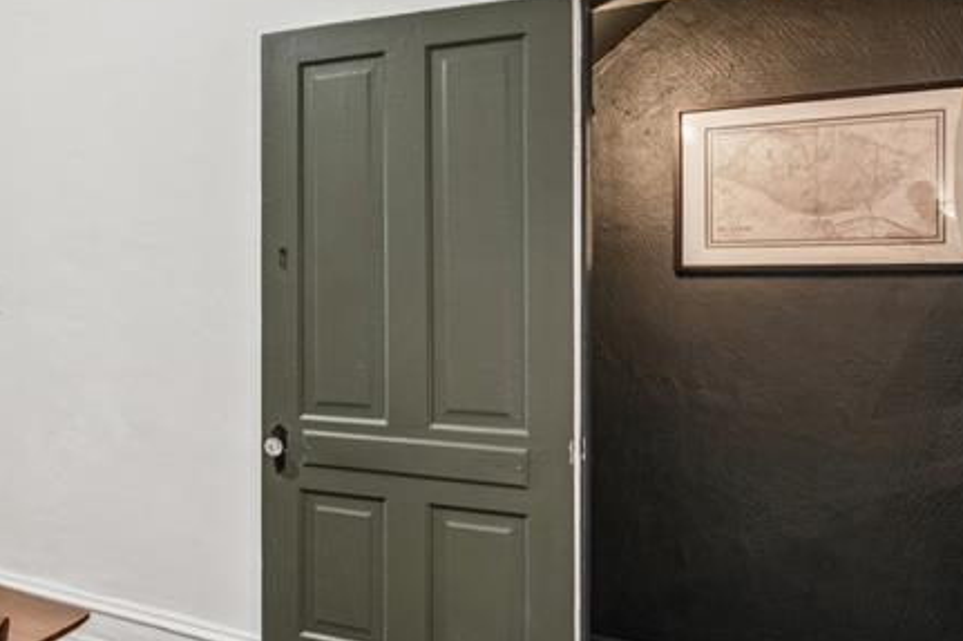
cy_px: 299
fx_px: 1022
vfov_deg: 34.8
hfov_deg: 41.2
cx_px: -76
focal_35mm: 38
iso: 200
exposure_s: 1/2.5
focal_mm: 16.1
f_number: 13
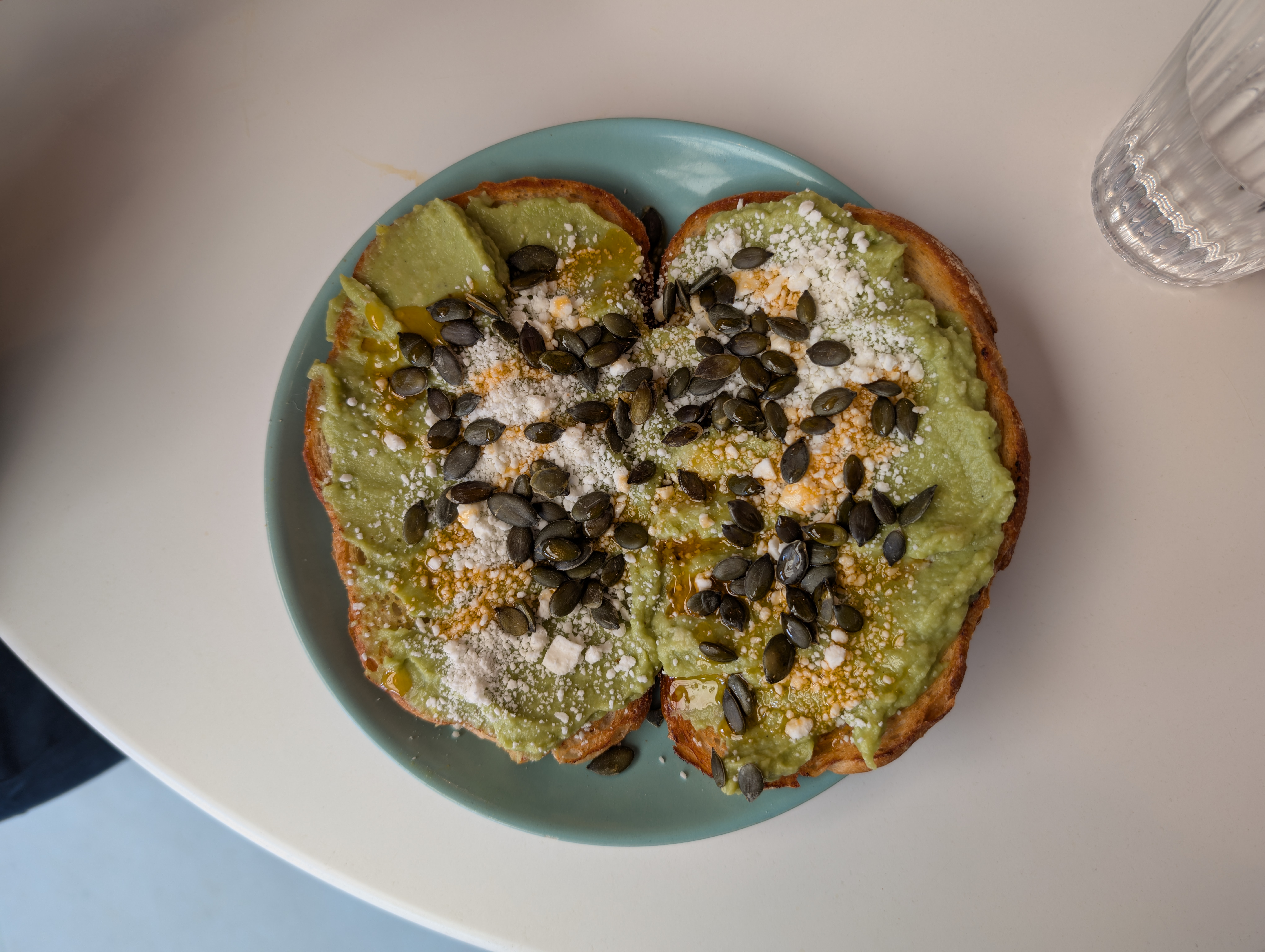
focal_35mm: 24
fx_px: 878
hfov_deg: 71.5
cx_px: 632
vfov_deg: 56.9
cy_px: 476
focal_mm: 6.9
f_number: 1.68
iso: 15
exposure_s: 1/27.4
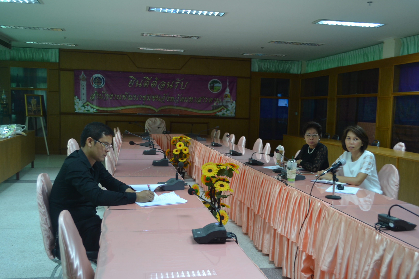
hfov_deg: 53.1
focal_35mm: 36
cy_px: 140
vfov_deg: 36.9
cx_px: 210
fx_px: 419
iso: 400
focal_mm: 24
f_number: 4
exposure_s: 1/25
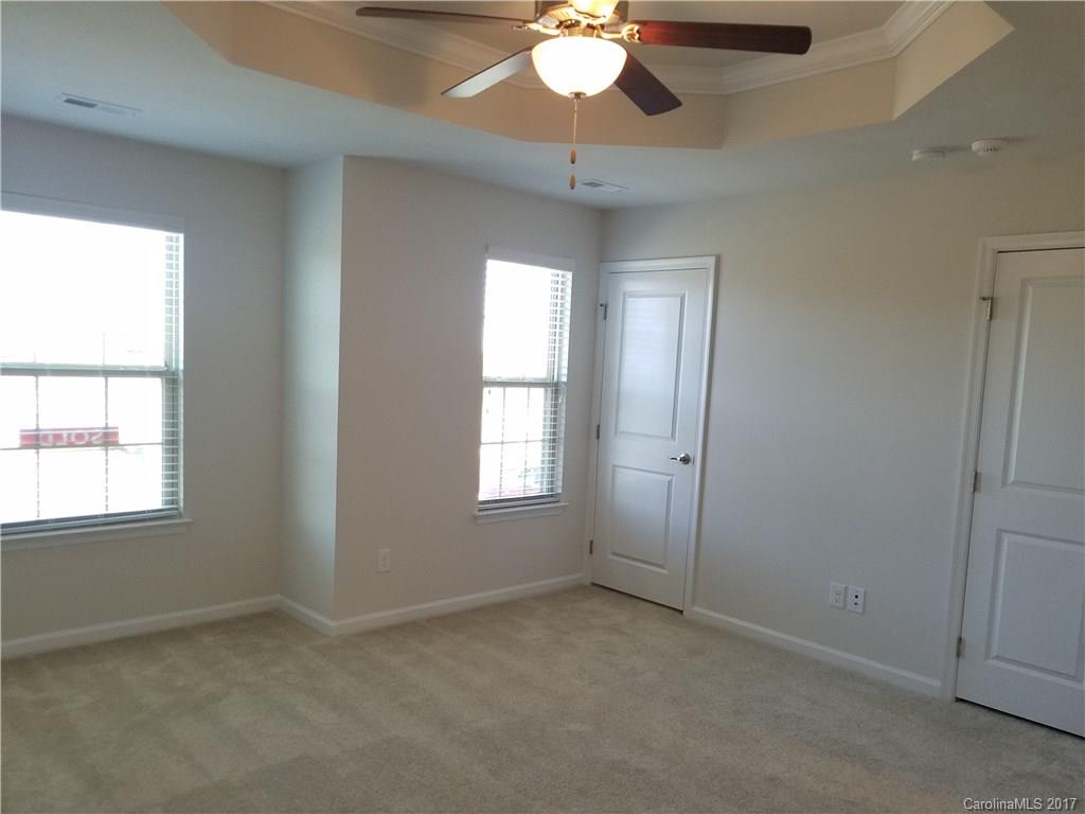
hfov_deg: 67.3
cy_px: 407
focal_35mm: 26
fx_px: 815
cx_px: 542
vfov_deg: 53.1
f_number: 1.7
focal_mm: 4.2
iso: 125
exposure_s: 1/60
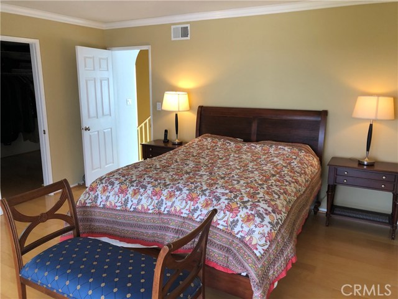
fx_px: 322
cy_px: 150
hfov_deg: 63.4
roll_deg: -0.1
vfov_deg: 49.7
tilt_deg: -12.7
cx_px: 199
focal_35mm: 28
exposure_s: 1/30
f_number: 1.8
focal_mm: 3.99
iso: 40
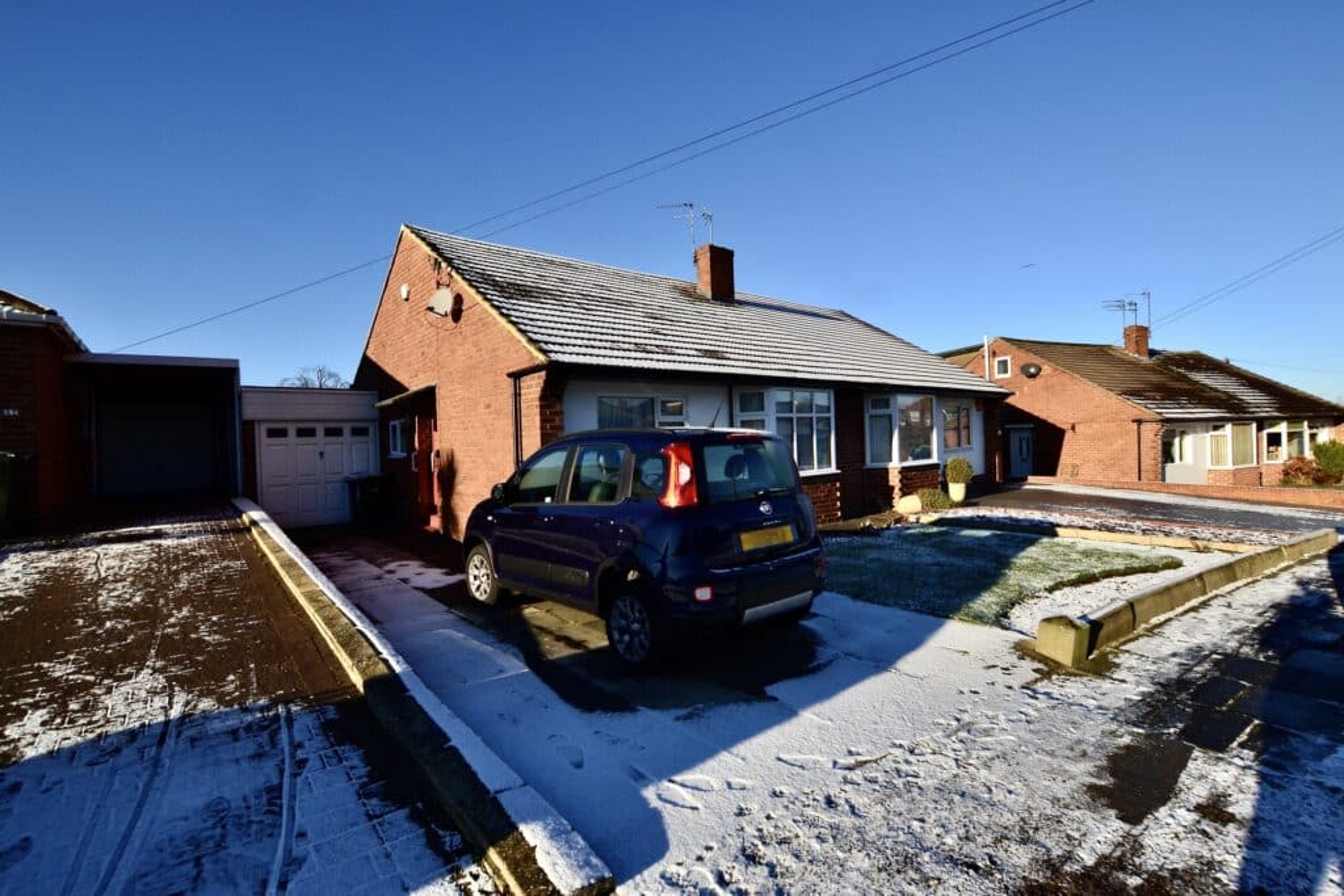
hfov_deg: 100.4
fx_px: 560
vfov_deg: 77.3
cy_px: 448
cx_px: 672
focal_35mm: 15
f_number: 11
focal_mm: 10
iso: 400
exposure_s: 1/400
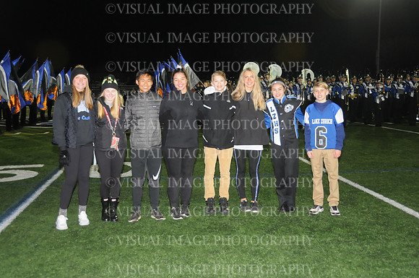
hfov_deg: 42.4
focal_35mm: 46
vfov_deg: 28.9
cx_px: 210
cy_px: 139
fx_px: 540
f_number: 4
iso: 1000
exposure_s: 1/125
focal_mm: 31
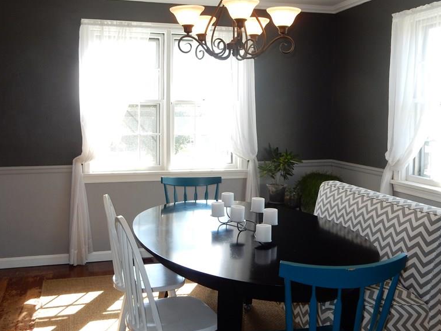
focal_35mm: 39
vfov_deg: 36.7
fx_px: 497
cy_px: 138
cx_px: 220
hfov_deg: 47.9
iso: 125
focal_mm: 5.2
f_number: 4
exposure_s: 1/60
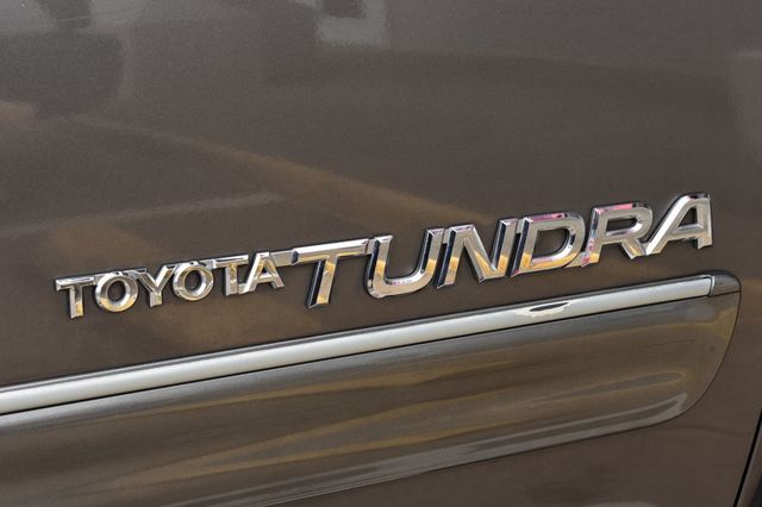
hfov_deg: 24.6
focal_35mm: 82
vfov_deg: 16.5
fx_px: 1745
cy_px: 254
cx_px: 381
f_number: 9
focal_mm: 55
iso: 400
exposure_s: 1/100
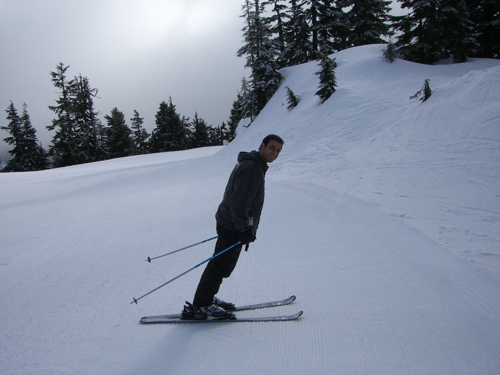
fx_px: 549
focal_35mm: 38
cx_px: 250
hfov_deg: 49.0
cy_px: 188
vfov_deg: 37.7
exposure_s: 1/1250
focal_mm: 6.2
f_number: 4.3
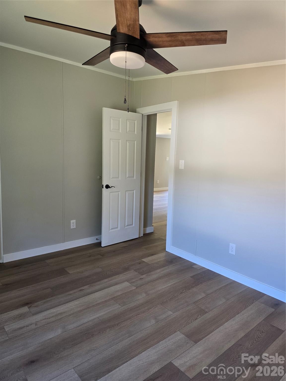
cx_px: 143
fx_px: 253
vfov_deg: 73.9
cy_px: 190
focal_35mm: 23
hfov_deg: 58.9
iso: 200
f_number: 1.7
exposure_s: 1/120
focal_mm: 6.3
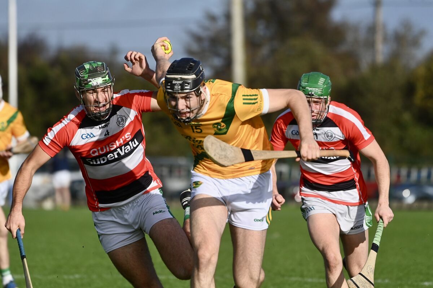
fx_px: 3849
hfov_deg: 6.4
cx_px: 216
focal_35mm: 320
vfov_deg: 4.3
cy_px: 144
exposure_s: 1/8000
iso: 800
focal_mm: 320
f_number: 5.6
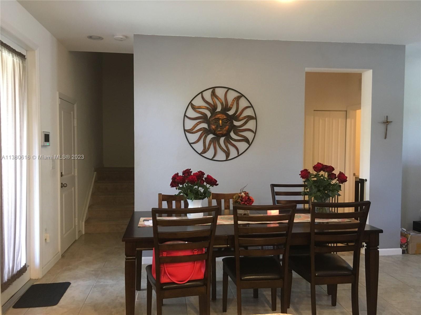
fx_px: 353
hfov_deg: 61.7
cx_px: 210
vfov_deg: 48.2
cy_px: 158
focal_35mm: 29
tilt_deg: -2.7
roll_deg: -0.2
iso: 200
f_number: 2.2
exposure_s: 1/17
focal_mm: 4.15
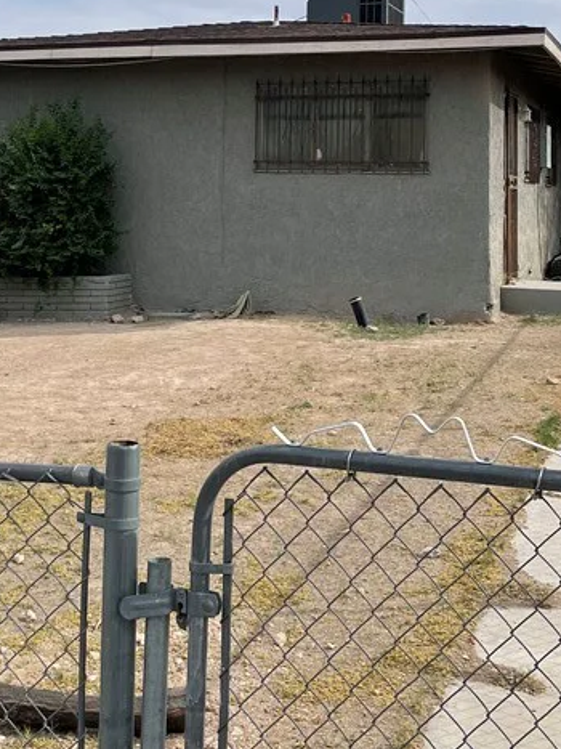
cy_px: 181
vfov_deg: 33.1
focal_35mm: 57
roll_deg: -0.2
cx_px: 226
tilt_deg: +2.5
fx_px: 1232
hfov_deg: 25.6
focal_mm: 4.2
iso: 32
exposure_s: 1/5051
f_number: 1.6
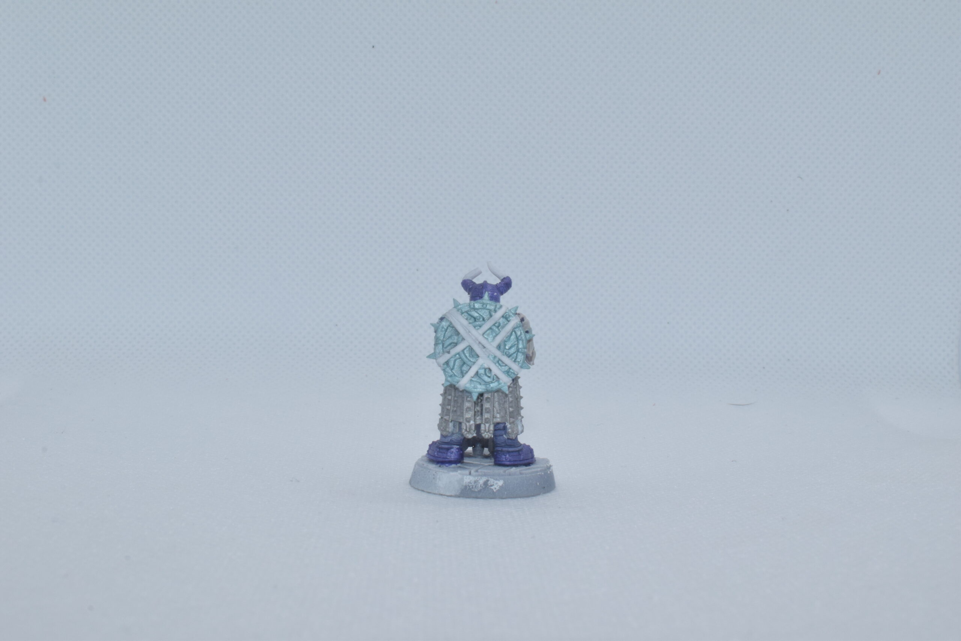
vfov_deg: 25.8
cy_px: 320
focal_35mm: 52
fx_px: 1401
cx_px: 480
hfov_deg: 37.8
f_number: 22
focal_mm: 35
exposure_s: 1/125
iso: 800
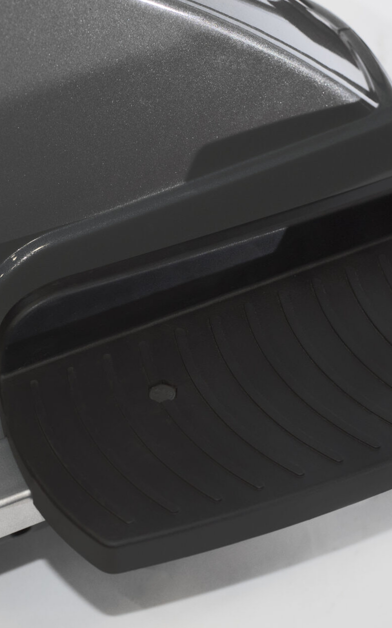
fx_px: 1778
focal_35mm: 104
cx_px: 58
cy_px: 343
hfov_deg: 12.5
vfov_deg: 20.0
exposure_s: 1/200
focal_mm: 50
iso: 1000
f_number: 4
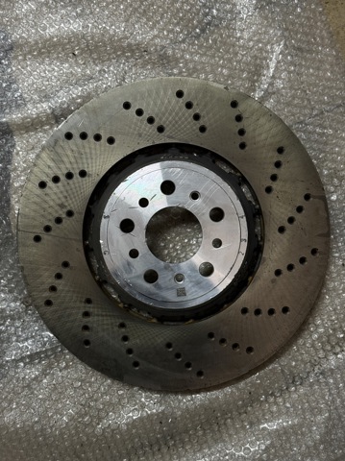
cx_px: 172
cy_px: 230
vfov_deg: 39.7
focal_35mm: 48
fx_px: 639
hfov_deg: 30.2
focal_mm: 6.76
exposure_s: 1/33
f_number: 1.78
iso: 250
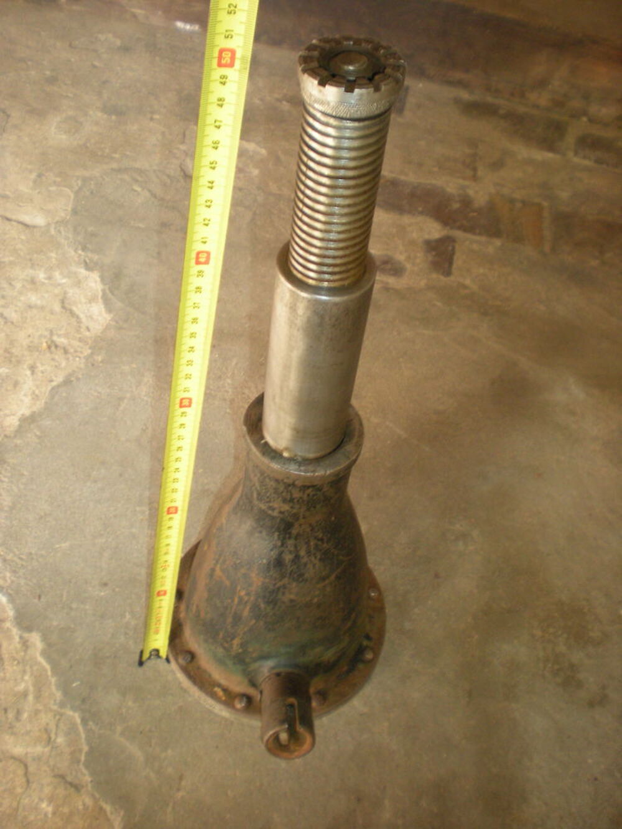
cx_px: 311
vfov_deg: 49.0
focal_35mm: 38
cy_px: 414
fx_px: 910
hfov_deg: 37.7
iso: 200
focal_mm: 6.3
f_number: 3.1
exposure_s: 1/32.7
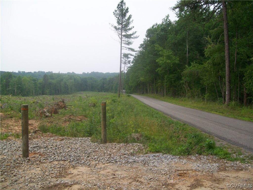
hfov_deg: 54.0
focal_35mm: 34
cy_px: 95
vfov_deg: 41.8
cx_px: 126
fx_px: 248
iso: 64
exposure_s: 1/400
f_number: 2.7
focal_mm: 6.1
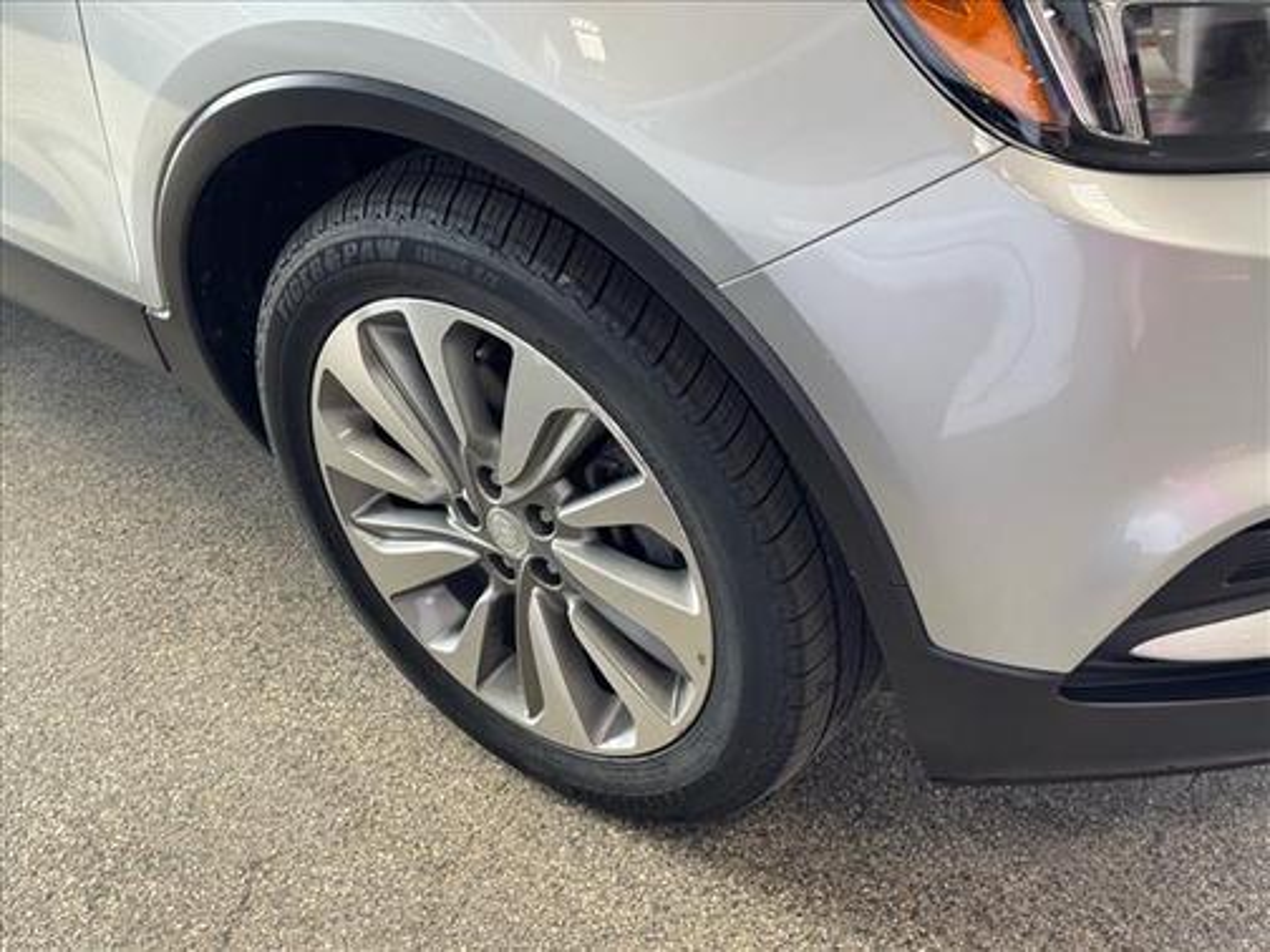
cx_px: 635
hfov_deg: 39.7
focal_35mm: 48
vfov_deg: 30.3
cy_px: 476
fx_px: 1761
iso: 100
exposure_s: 1/120
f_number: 1.78
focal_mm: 6.76
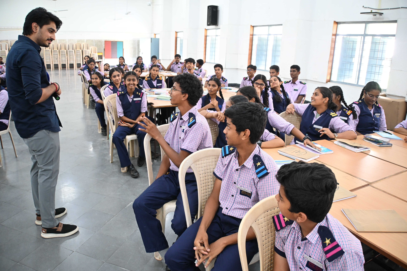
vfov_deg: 29.4
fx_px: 517
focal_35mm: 46
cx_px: 204
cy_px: 136
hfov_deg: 43.0
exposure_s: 1/60
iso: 1250
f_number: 5.6
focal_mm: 30.5
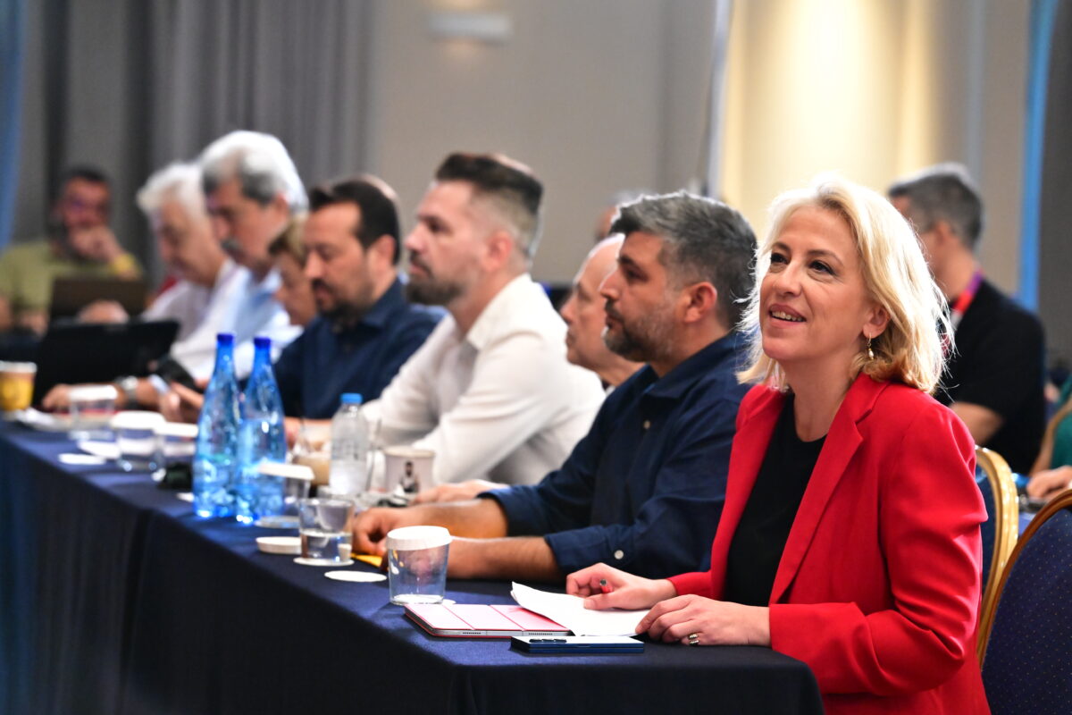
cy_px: 358
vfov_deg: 11.0
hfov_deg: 16.4
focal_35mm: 125
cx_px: 536
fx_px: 3722
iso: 8000
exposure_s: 1/200
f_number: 4
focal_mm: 125
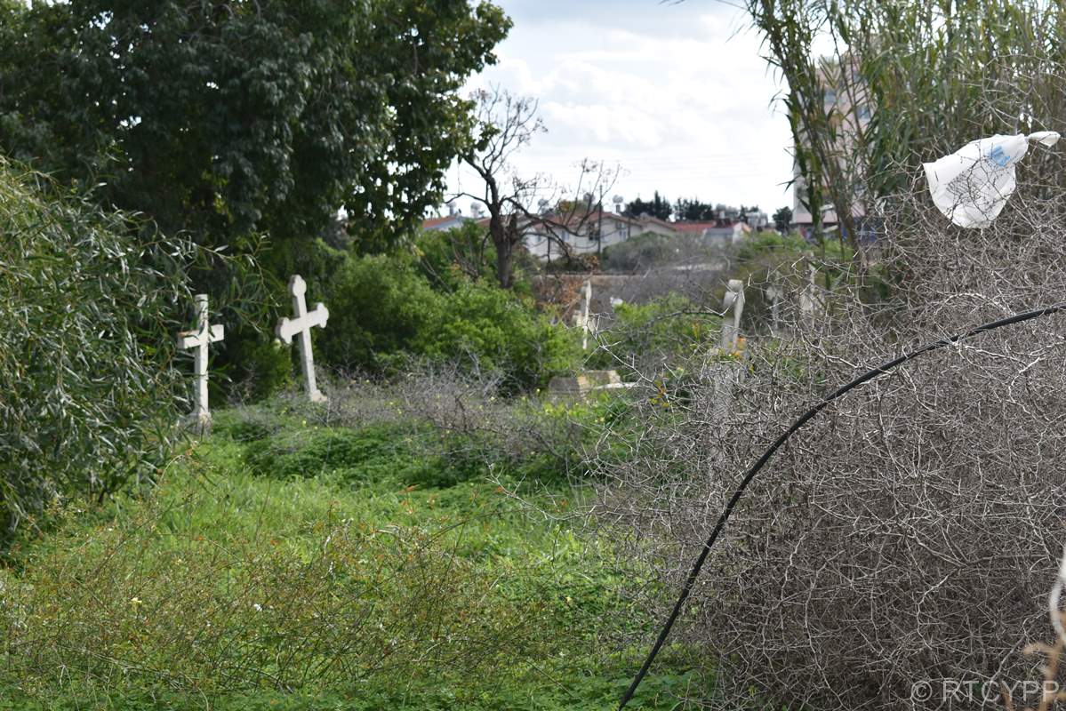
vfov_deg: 16.6
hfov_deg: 24.6
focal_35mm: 82
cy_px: 356
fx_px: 2443
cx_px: 533
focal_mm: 55
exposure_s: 1/200
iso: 100
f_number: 8
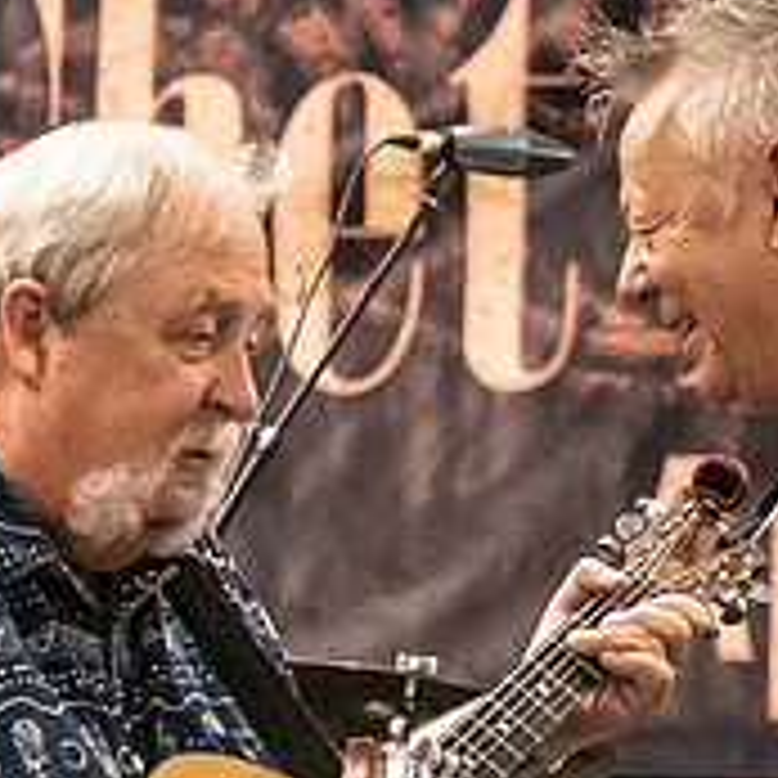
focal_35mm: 292
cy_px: 715
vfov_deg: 6.0
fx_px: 7425
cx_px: 446
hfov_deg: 6.0
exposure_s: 1/200
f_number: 5.6
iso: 10000
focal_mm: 61
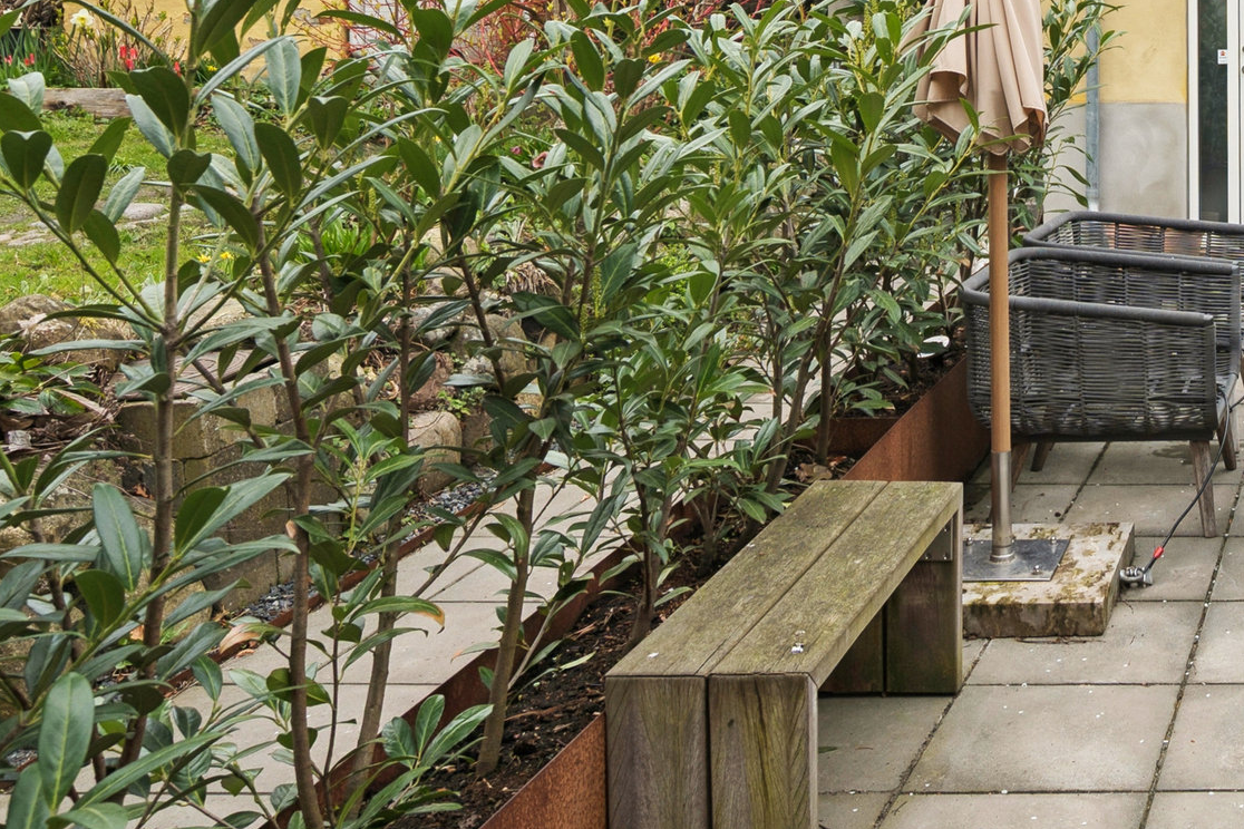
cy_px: -194
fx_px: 1532
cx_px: 1279
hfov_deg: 38.6
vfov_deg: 26.5
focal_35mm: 44
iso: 100
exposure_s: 1/125
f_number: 6.3
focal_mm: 16.5
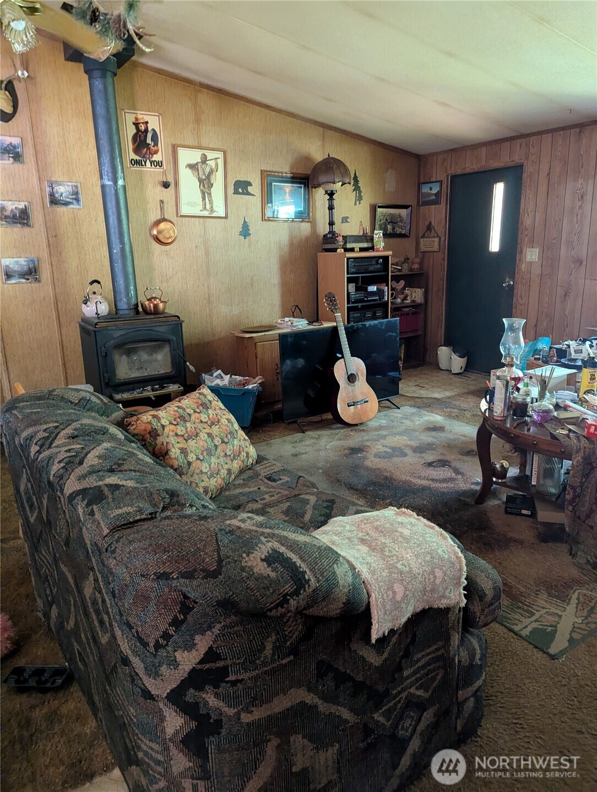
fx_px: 550
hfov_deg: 57.0
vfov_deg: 71.5
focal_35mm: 24
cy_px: 396
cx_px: 298
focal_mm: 6.81
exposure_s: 1/31.2
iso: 1886
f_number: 1.85
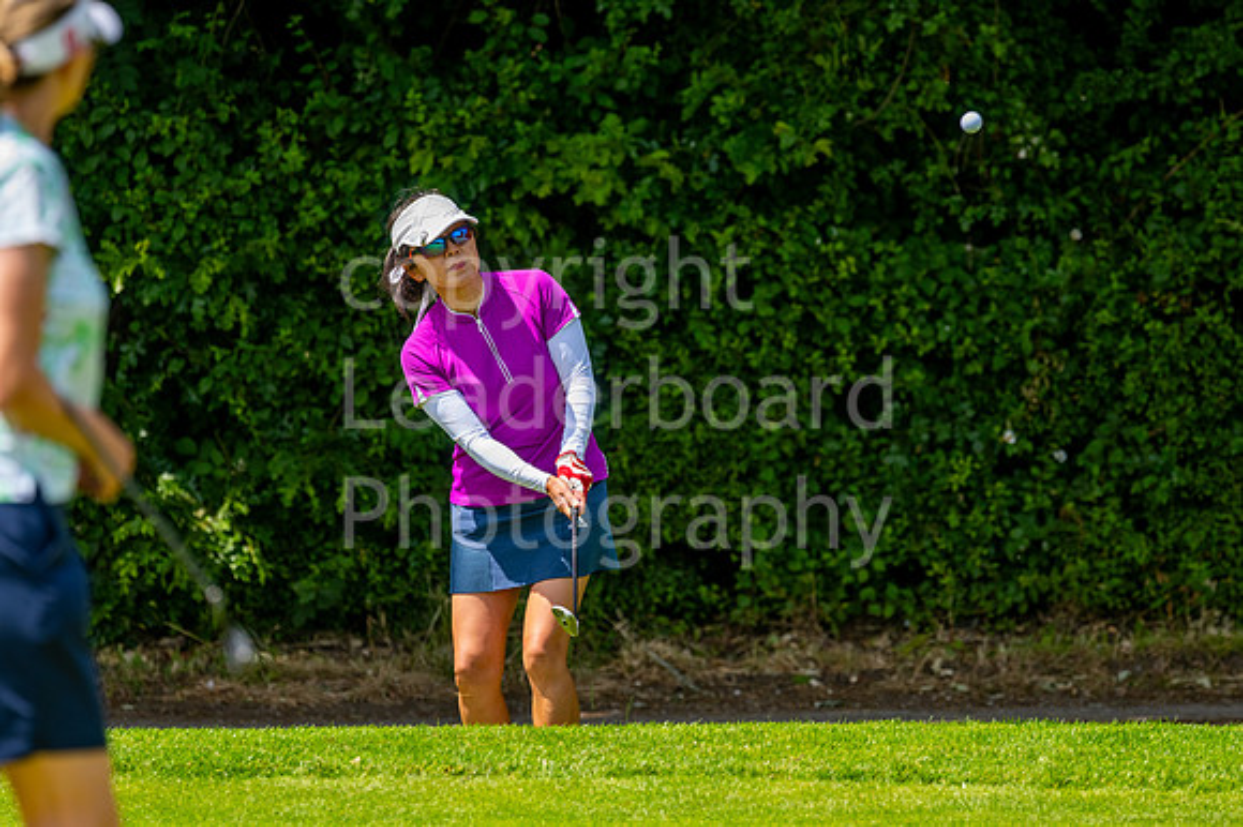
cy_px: 414
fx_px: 15528
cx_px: 622
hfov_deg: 4.6
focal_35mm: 450
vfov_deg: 3.1
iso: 200
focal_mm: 300
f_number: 5
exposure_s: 1/800
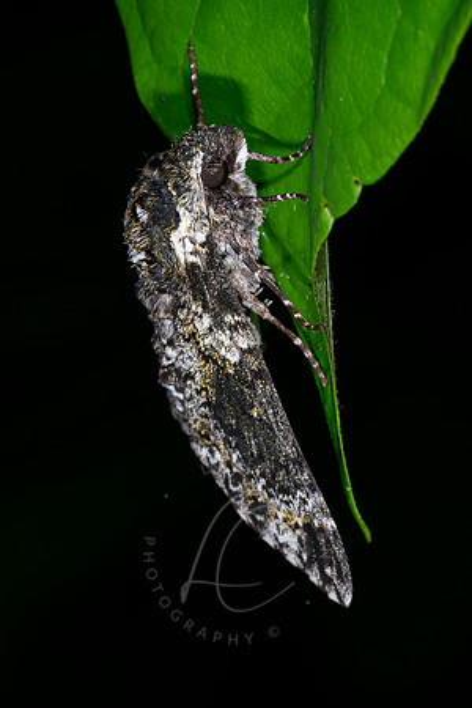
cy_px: 442
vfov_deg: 10.5
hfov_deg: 7.0
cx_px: 178
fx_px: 3867
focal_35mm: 197
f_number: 20
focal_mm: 105
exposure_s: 1/250
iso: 80
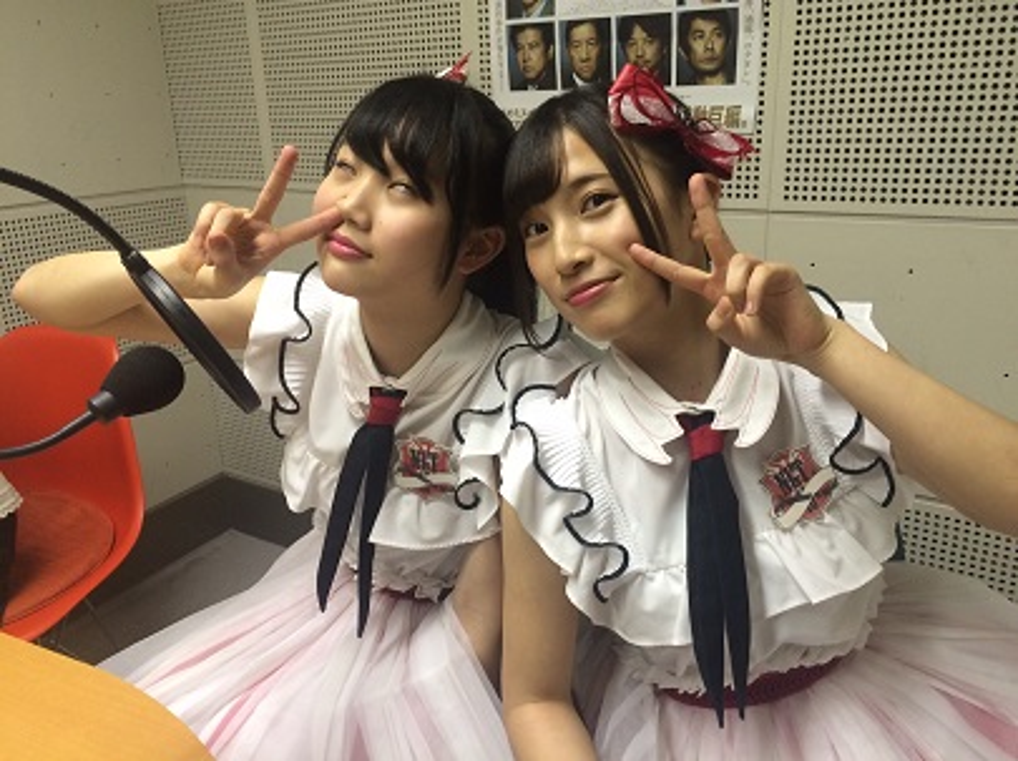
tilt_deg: -17.4
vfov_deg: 48.2
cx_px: 509
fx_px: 852
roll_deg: +2.8
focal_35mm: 29
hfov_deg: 61.7
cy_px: 380
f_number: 2.2
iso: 125
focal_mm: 4.15
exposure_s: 1/33
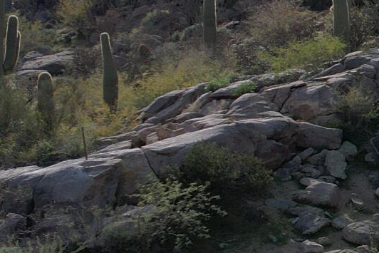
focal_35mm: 124
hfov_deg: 14.5
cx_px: 684
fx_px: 1306
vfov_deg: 11.0
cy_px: 57
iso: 100
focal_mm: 8.38
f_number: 2.8
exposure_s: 1/4000
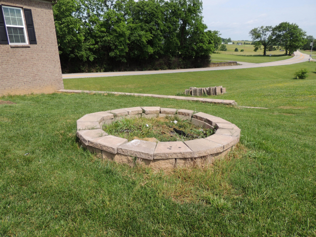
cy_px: 118
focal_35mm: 24
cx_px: 158
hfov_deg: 71.6
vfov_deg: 56.8
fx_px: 219
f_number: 3
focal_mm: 4.3
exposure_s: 1/1250
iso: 100
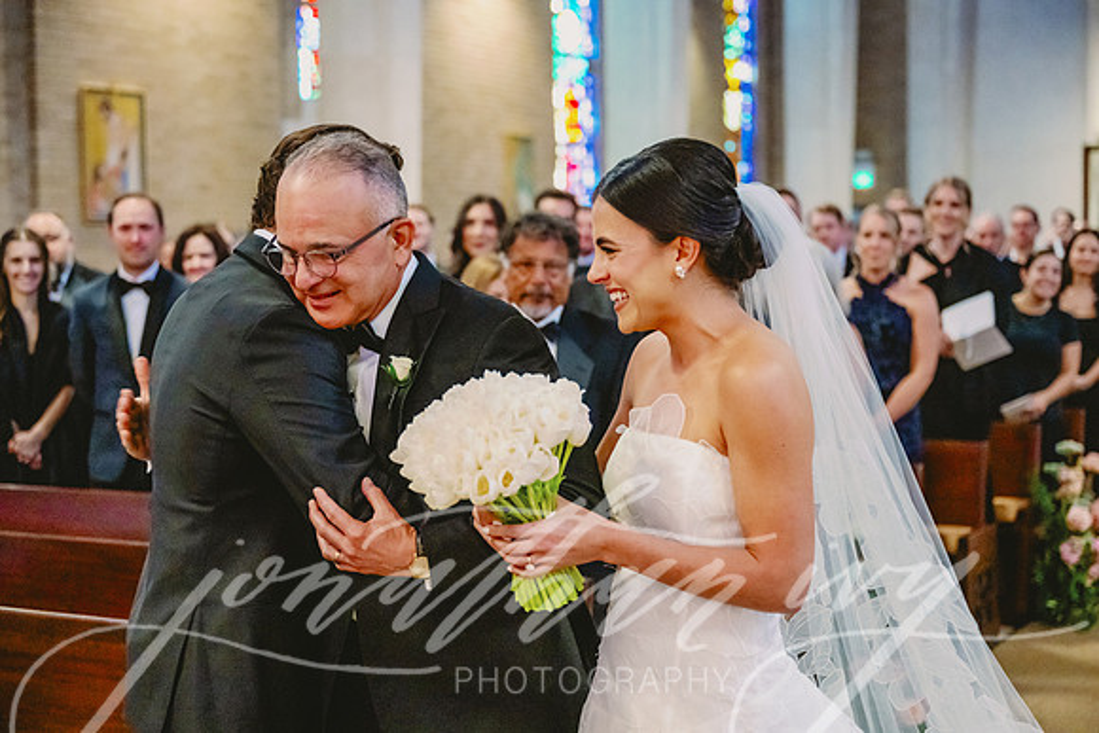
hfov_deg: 33.1
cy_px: 366
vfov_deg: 22.4
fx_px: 1848
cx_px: 557
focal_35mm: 61
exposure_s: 1/250
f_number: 2.8
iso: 6400
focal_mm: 59
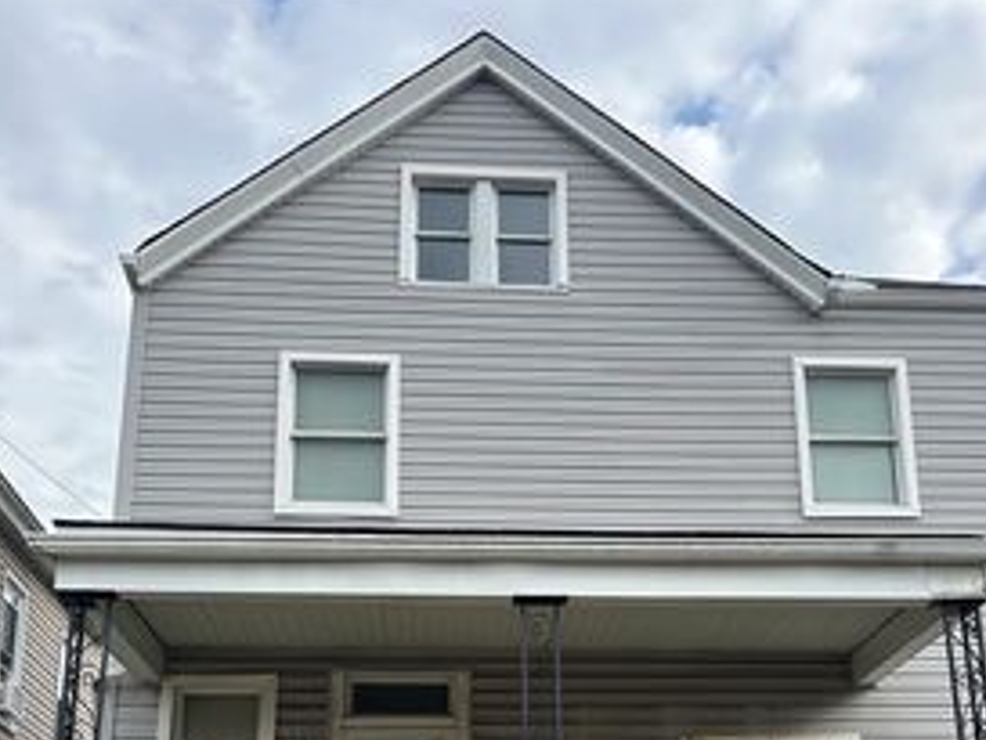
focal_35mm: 44
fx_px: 1254
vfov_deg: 31.5
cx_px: 542
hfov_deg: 42.9
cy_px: 655
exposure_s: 1/1639
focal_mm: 6.86
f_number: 1.78
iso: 80
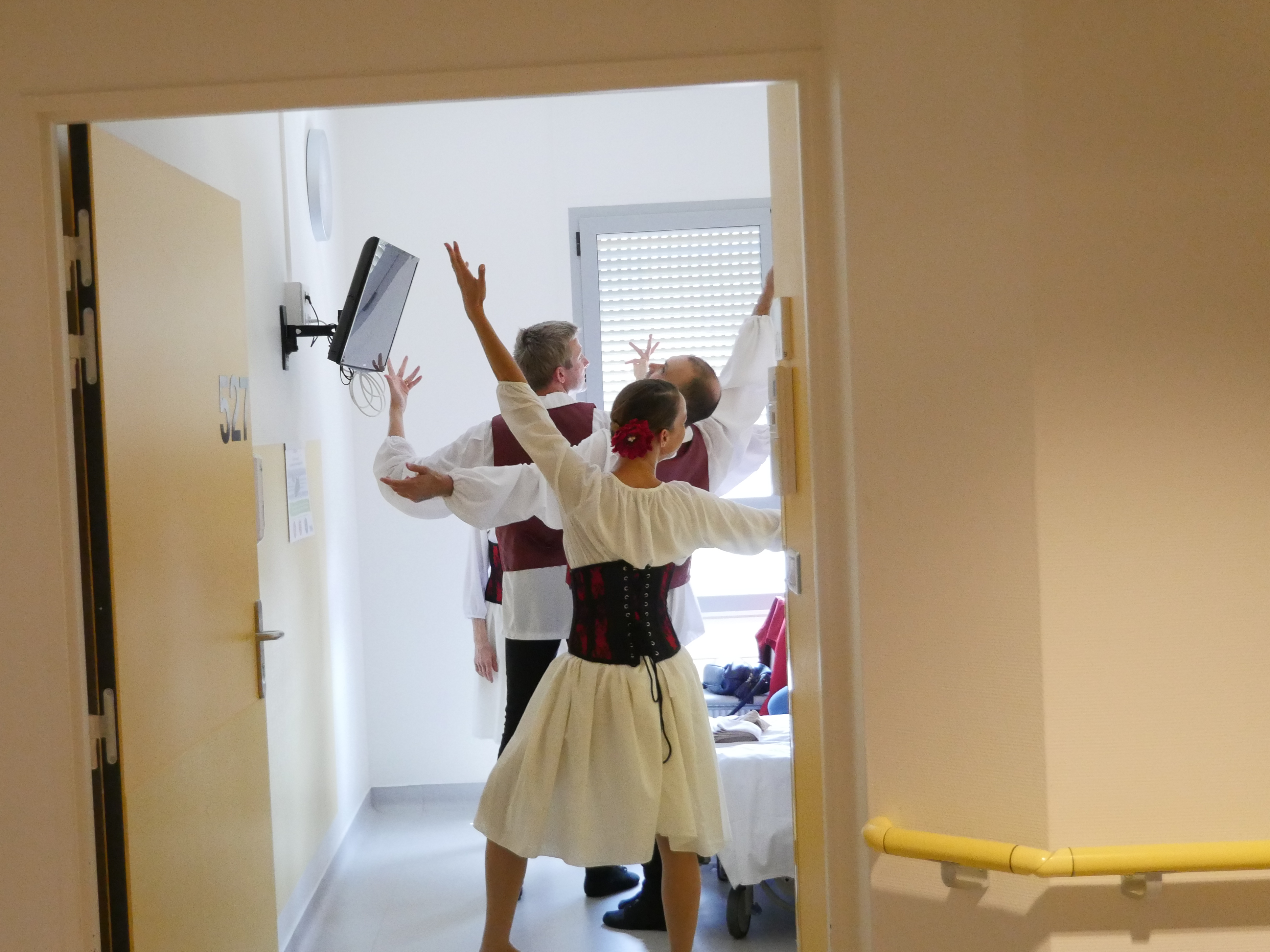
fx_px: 1981
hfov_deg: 35.4
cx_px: 498
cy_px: 486
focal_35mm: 54
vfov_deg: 27.0
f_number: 4.2
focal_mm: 22
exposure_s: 1/125
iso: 3200
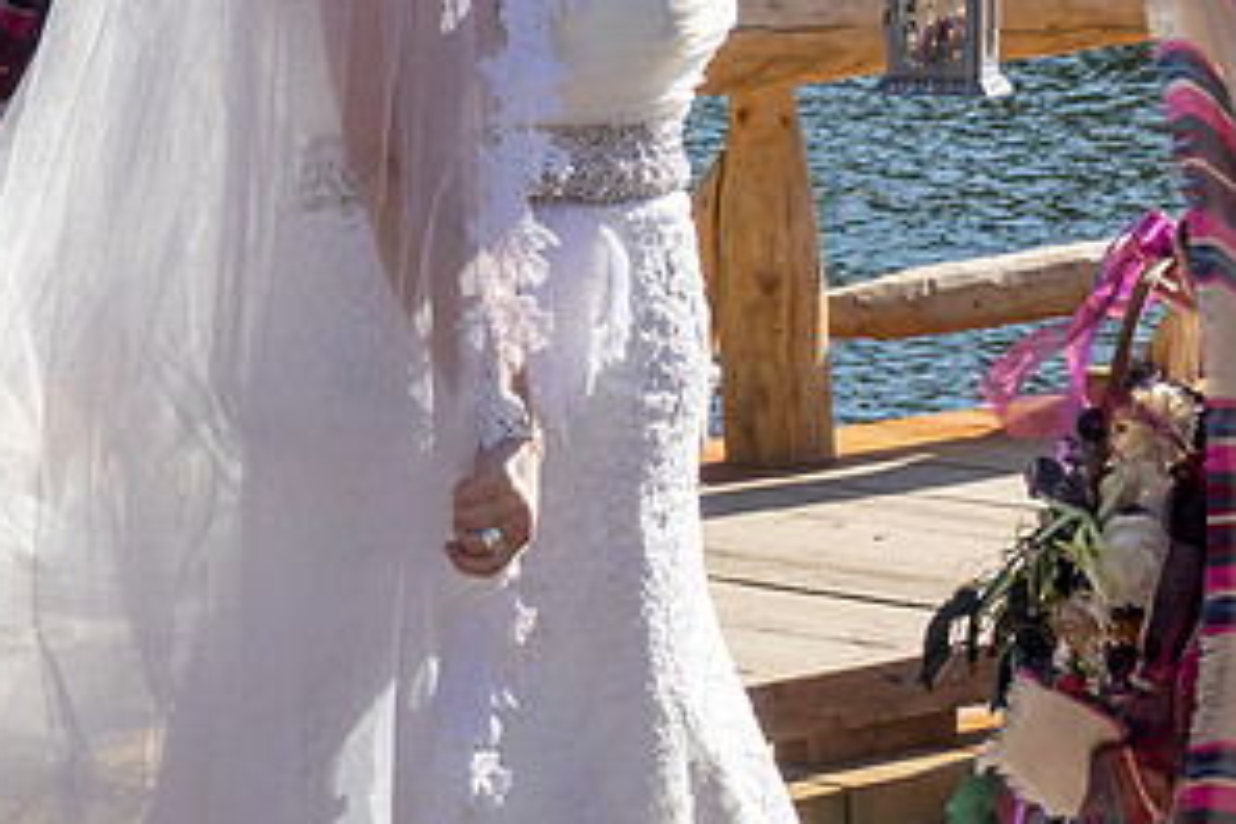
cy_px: 135
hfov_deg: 16.6
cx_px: 549
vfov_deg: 11.1
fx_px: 4223
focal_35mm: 123
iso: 200
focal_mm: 23.09
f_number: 4
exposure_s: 1/1000
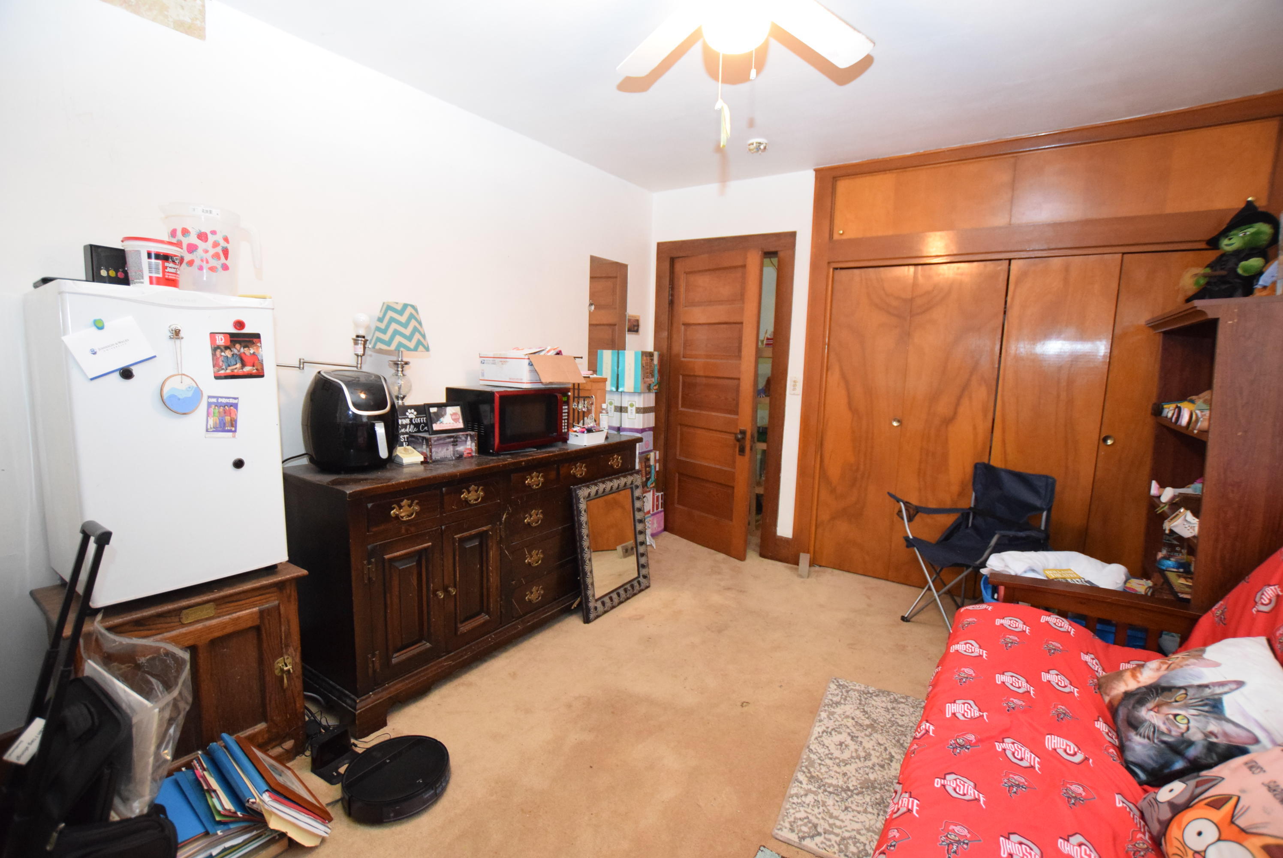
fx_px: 535
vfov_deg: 77.4
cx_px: 642
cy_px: 429
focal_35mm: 15
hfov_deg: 100.3
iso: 3200
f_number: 3.5
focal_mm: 10
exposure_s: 1/60
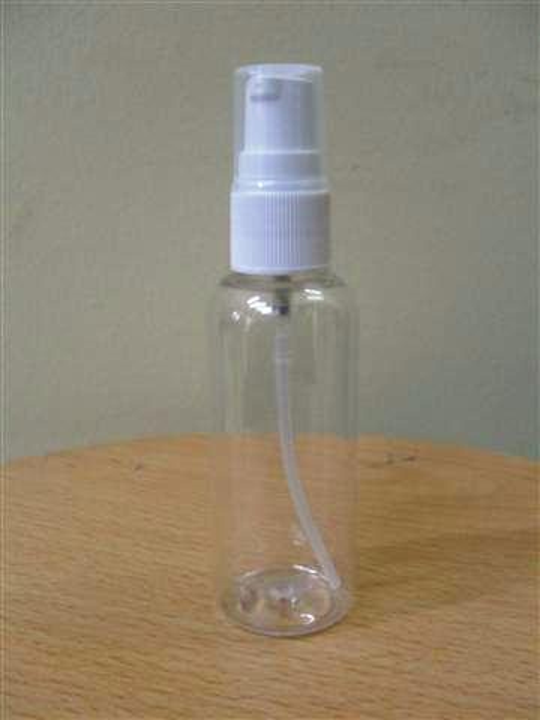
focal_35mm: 38
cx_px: 270
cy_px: 360
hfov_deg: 37.7
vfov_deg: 49.0
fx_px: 790
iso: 200
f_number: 2.8
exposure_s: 1/20
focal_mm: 6.3
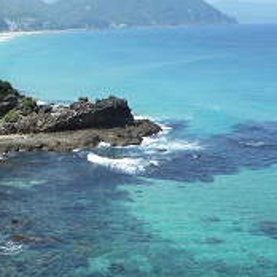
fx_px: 534
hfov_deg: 28.1
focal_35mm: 59
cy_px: 148
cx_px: 35
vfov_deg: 29.1
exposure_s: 1/500
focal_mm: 4.5
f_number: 3.7
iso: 80
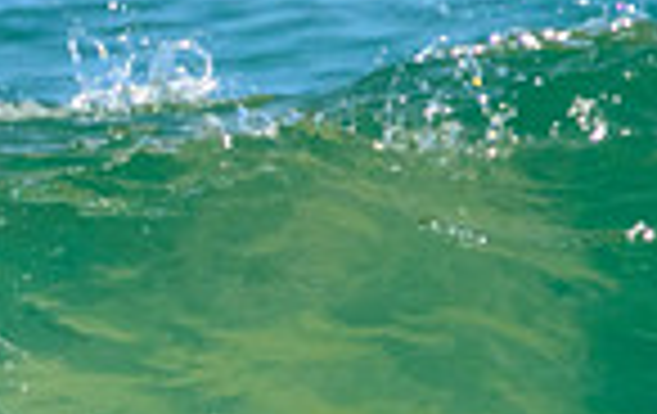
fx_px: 79756
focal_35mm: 4444
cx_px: -226
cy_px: 343
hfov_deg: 0.5
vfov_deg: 0.3
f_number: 11
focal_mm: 800
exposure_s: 1/2000
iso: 1400
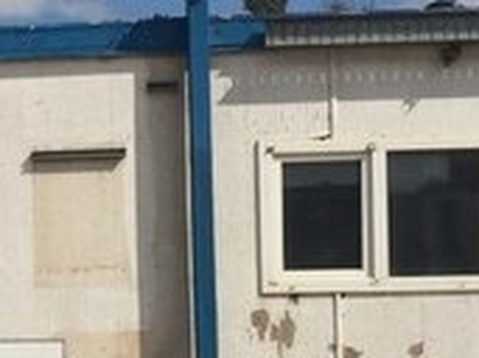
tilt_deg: +0.0
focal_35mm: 112
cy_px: 289
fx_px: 1549
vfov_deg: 13.1
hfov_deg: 15.8
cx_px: -291
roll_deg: +0.9
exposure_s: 1/4115
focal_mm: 4.15
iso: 40
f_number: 2.2
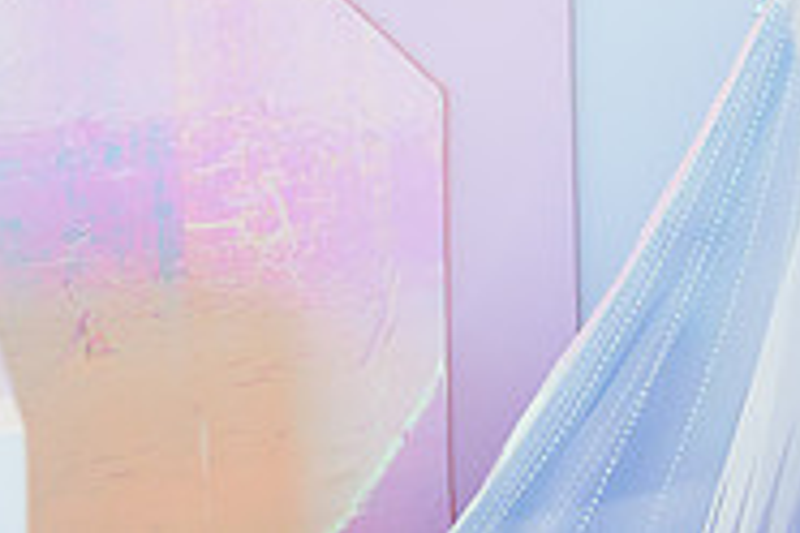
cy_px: -294
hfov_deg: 17.6
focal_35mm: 109
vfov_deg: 11.9
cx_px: 1028
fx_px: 2422
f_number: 2.2
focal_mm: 35
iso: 1600
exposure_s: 1/400
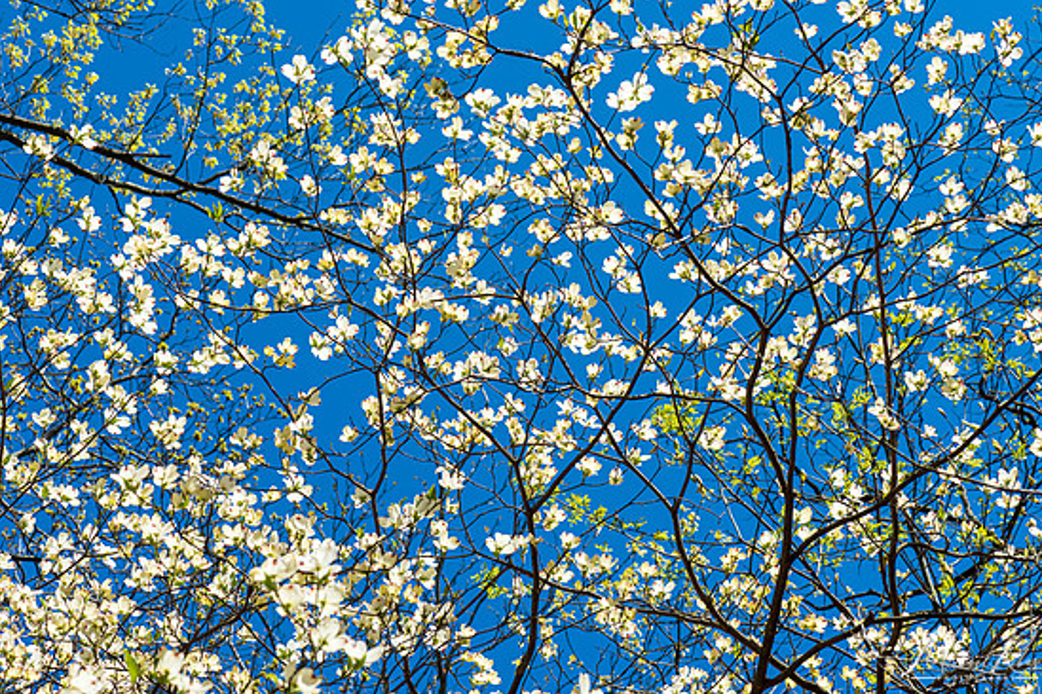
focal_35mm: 111
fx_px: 3213
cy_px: 331
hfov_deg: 18.4
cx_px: 509
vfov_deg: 12.3
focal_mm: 105
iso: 100
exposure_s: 1/180
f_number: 11
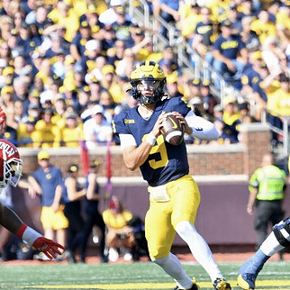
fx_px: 6739
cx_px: 155
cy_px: 151
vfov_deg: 2.5
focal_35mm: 711
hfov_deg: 2.5
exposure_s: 1/1000
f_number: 5.6
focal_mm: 310
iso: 500
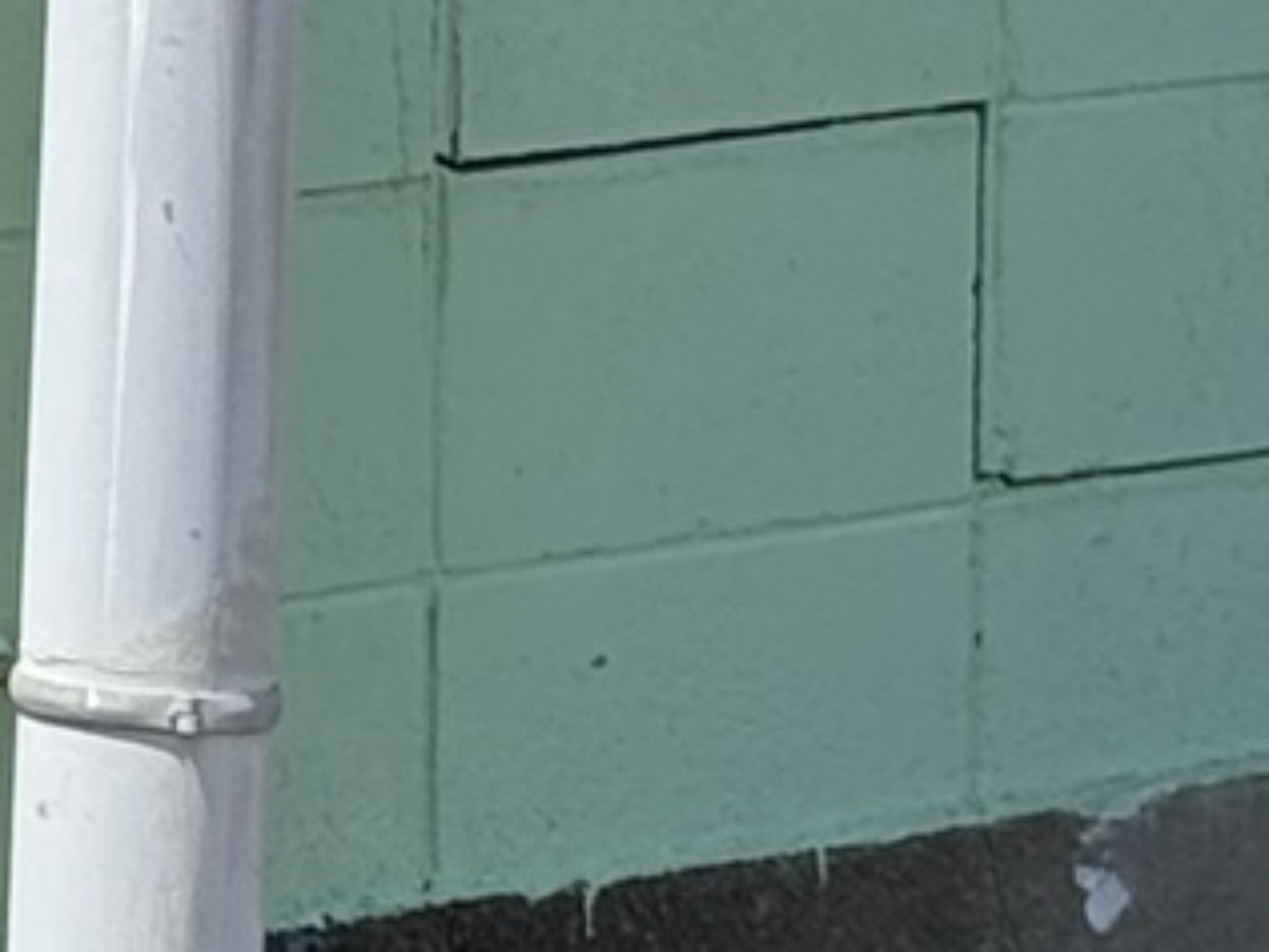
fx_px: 11401
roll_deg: +0.4
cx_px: -2494
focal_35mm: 311
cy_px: -807
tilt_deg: -4.0
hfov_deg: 5.9
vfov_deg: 4.7
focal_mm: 6.76
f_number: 1.78
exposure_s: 1/3096
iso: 64
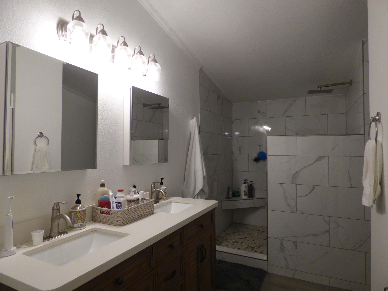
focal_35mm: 20
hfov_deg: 81.7
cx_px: 194
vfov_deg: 66.0
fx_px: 224
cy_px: 146
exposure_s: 1/60
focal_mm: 3.58
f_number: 2.8
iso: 250
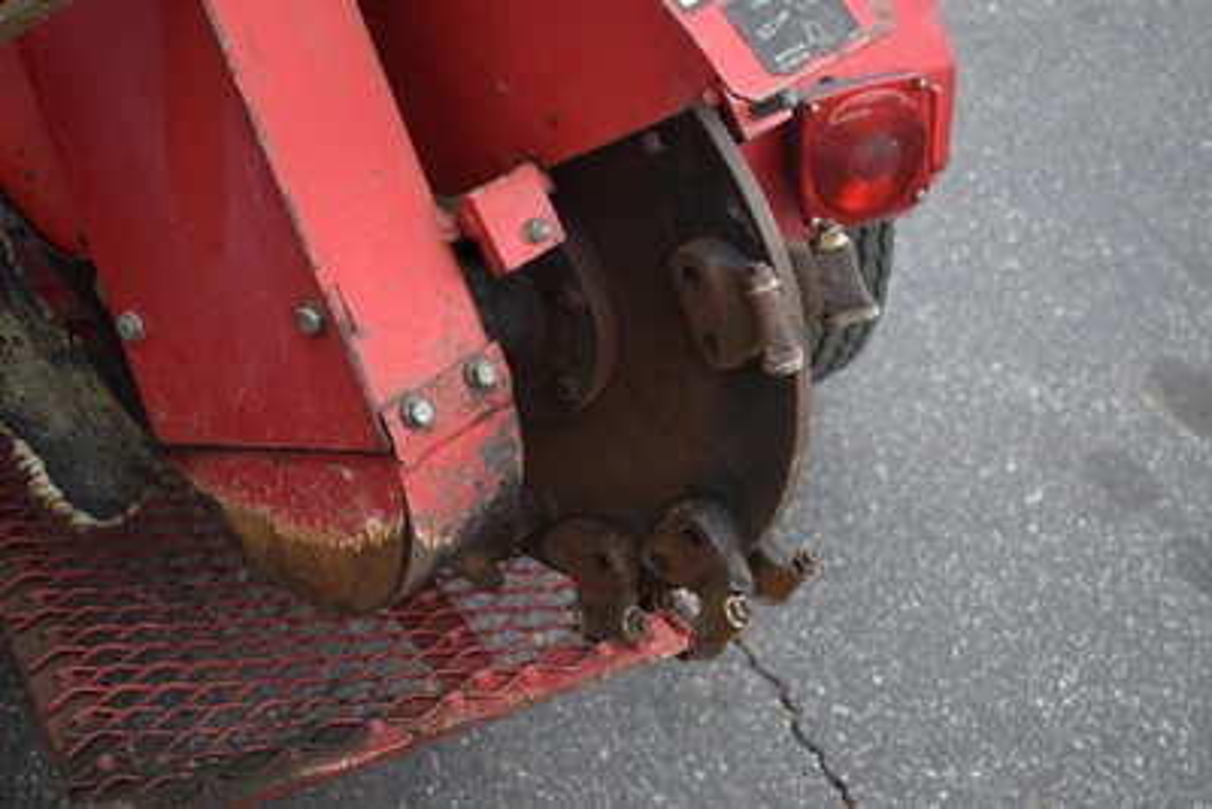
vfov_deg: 23.8
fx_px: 1920
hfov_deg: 35.0
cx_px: 606
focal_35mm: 57
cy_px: 404
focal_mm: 38
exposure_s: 1/100
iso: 400
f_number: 5
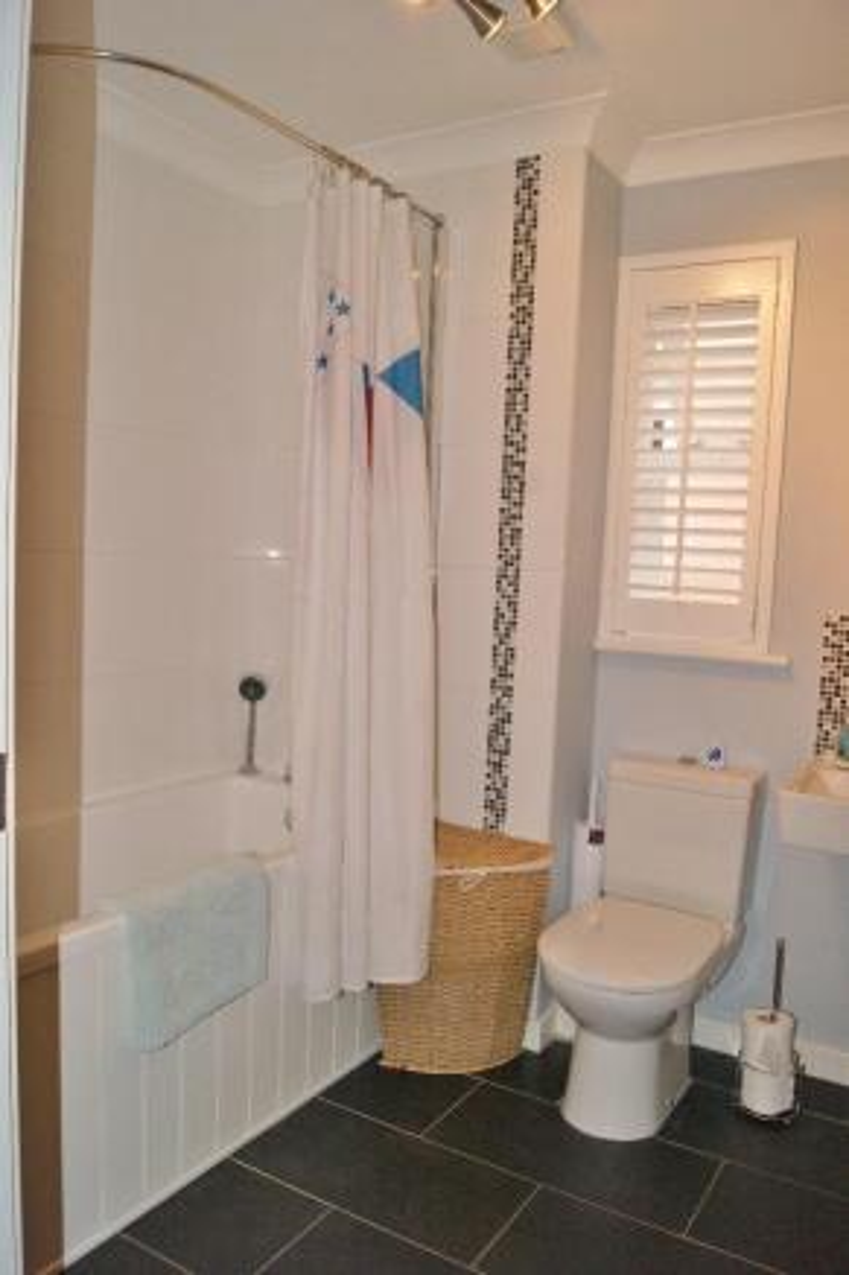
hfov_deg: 47.9
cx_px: 424
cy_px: 638
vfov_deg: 67.4
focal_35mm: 27
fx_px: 956
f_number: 5.6
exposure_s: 1/60
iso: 400
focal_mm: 18
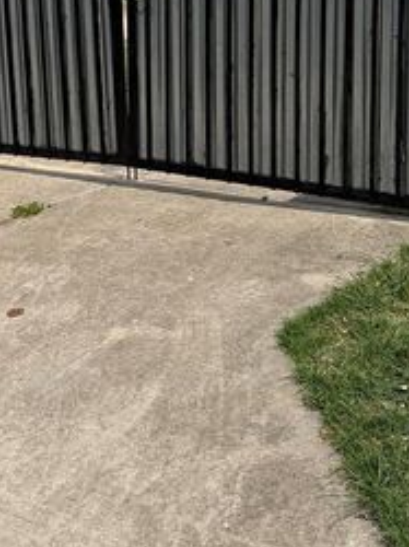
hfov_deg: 22.6
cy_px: 69
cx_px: 87
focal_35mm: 64
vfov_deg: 29.2
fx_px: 1010
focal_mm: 6.76
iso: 80
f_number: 1.78
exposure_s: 1/6711
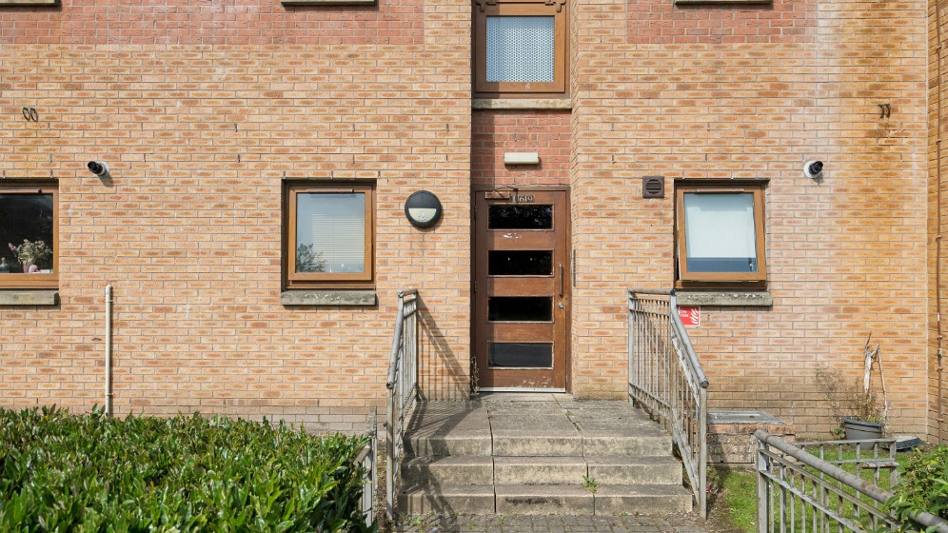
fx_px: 704
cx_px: 463
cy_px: 284
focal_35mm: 28
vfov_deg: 41.5
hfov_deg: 67.9
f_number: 6.3
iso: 800
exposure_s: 1/4000
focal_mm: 26
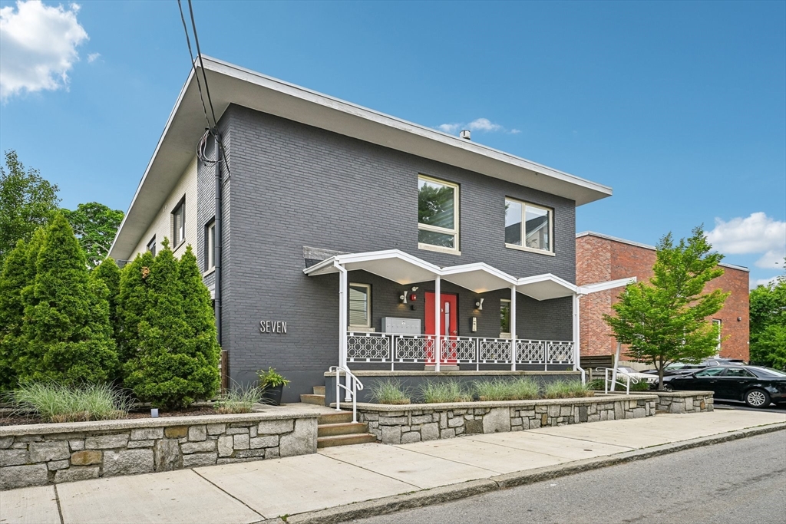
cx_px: 393
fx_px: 459
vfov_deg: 59.5
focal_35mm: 21
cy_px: 262
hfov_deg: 81.2
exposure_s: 1/400
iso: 400
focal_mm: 21
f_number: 8
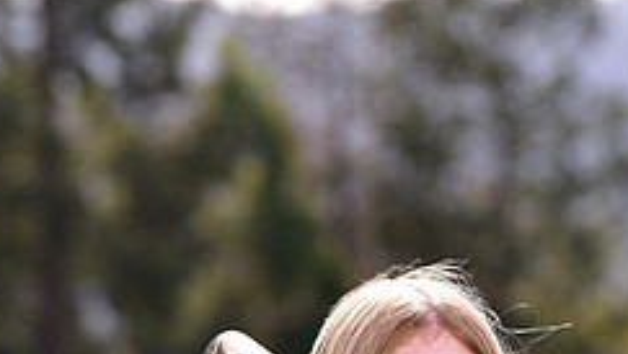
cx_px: 420
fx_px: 7081
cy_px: 734
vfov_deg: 2.8
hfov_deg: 5.1
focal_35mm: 425
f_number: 5.6
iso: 80
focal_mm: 170
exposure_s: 1/250
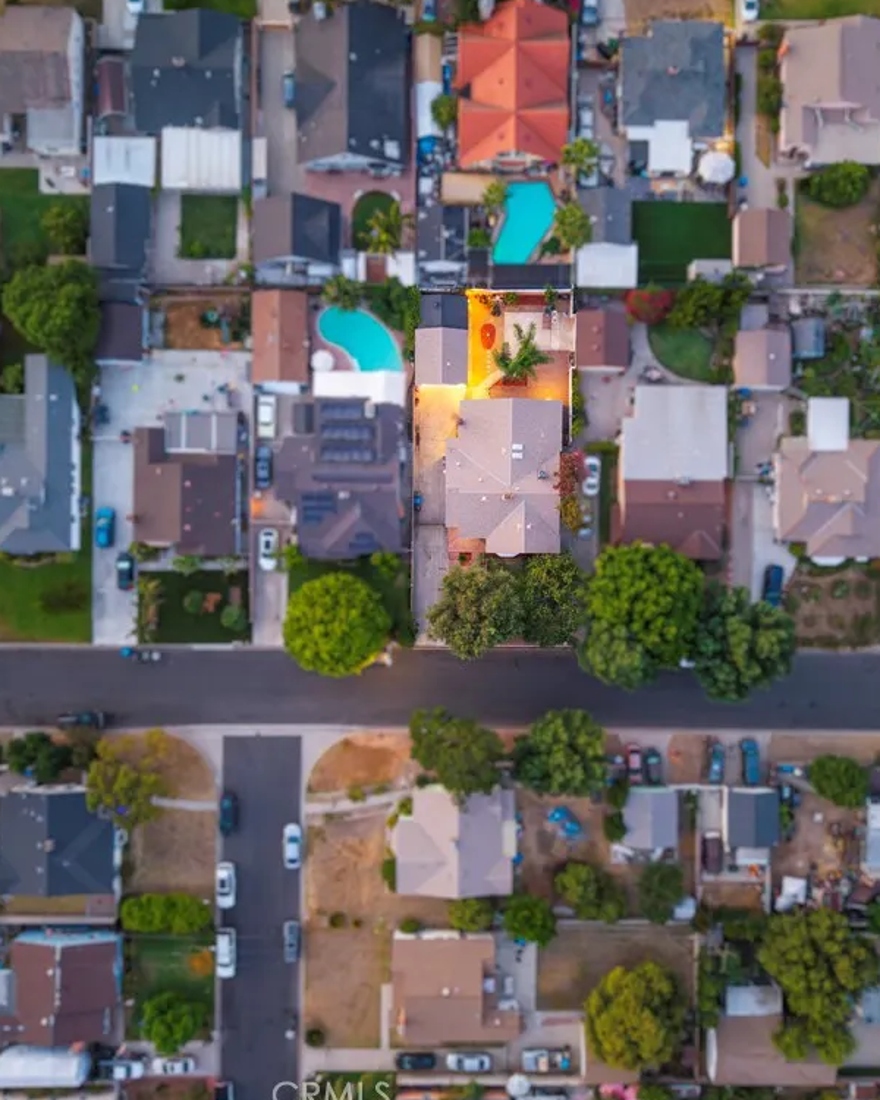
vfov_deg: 55.7
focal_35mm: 32
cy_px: 553
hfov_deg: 45.7
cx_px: 478
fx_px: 1042
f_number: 1.8
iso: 580
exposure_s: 1/15
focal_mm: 8.67
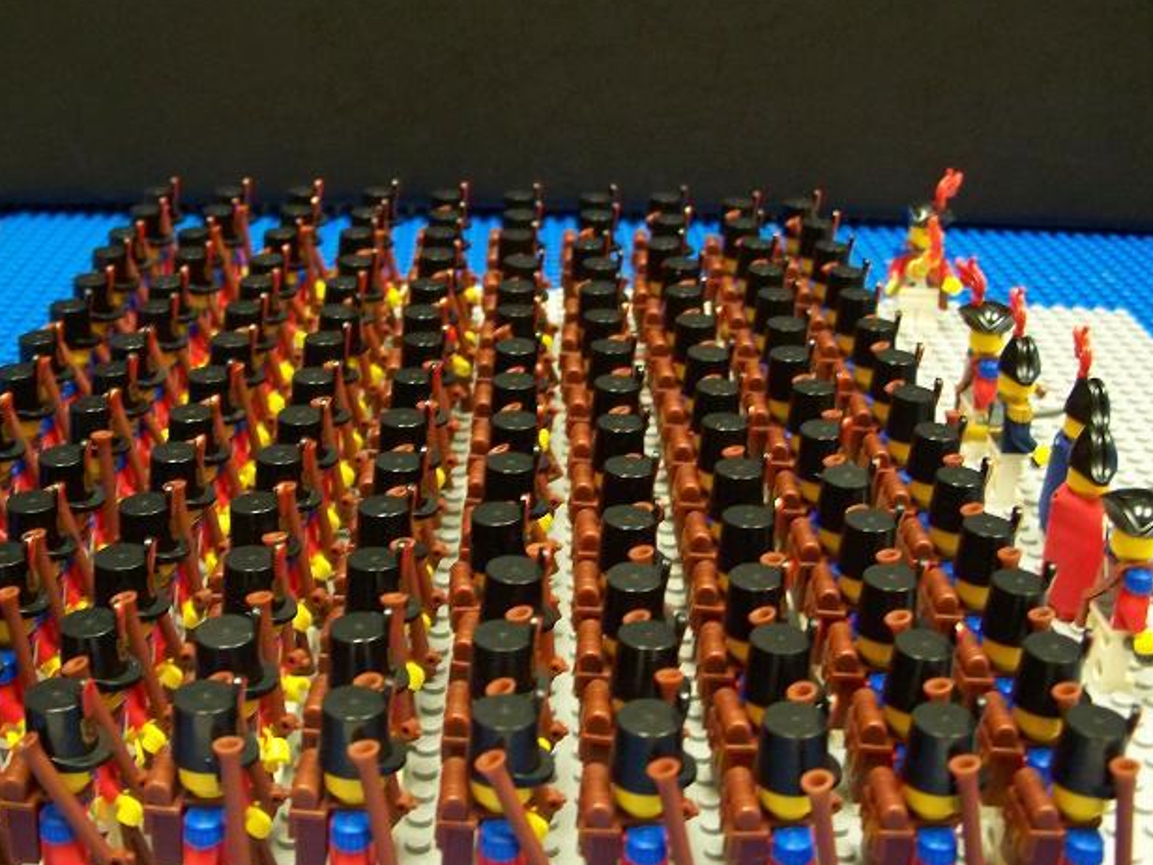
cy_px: 532
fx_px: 1632
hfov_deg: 38.8
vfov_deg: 29.6
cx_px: 489
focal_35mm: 49
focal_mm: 7.8
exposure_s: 1/15
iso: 400
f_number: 2.8
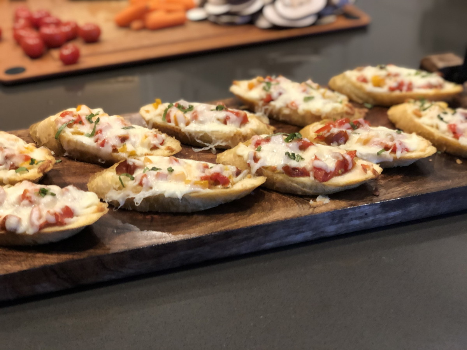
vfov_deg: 28.0
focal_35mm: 52
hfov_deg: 36.8
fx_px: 702
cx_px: 234
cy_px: 175
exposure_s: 1/24
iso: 160
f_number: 2.4
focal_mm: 6
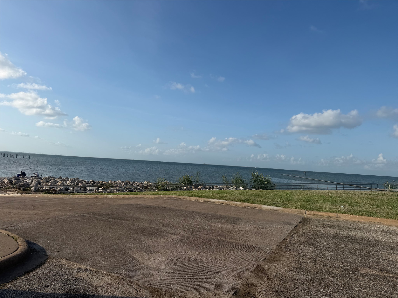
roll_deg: -3.3
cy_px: 149
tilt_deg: +3.1
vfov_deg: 56.8
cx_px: 199
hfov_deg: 71.6
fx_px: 276
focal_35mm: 24
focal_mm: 6.76
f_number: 1.78
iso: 80
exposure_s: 1/6711
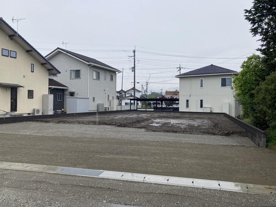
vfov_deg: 48.2
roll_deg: -2.5
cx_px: 134
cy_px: 100
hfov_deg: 61.7
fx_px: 231
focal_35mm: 29
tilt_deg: +2.9
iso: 20
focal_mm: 3.99
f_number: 1.8
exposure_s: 1/649
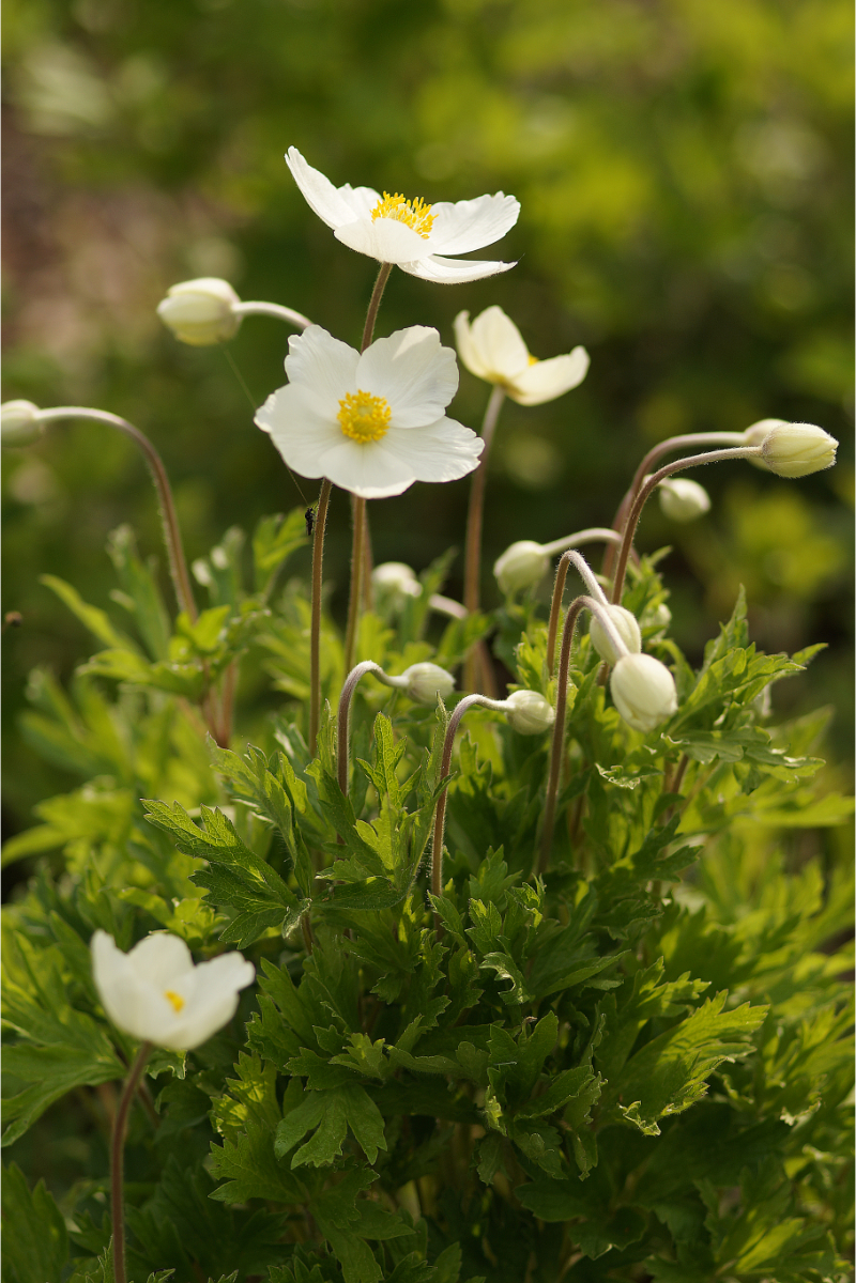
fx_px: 5350
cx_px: 428
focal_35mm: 150
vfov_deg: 13.7
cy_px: 642
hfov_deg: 9.1
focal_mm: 100
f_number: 2.8
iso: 100
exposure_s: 1/1000
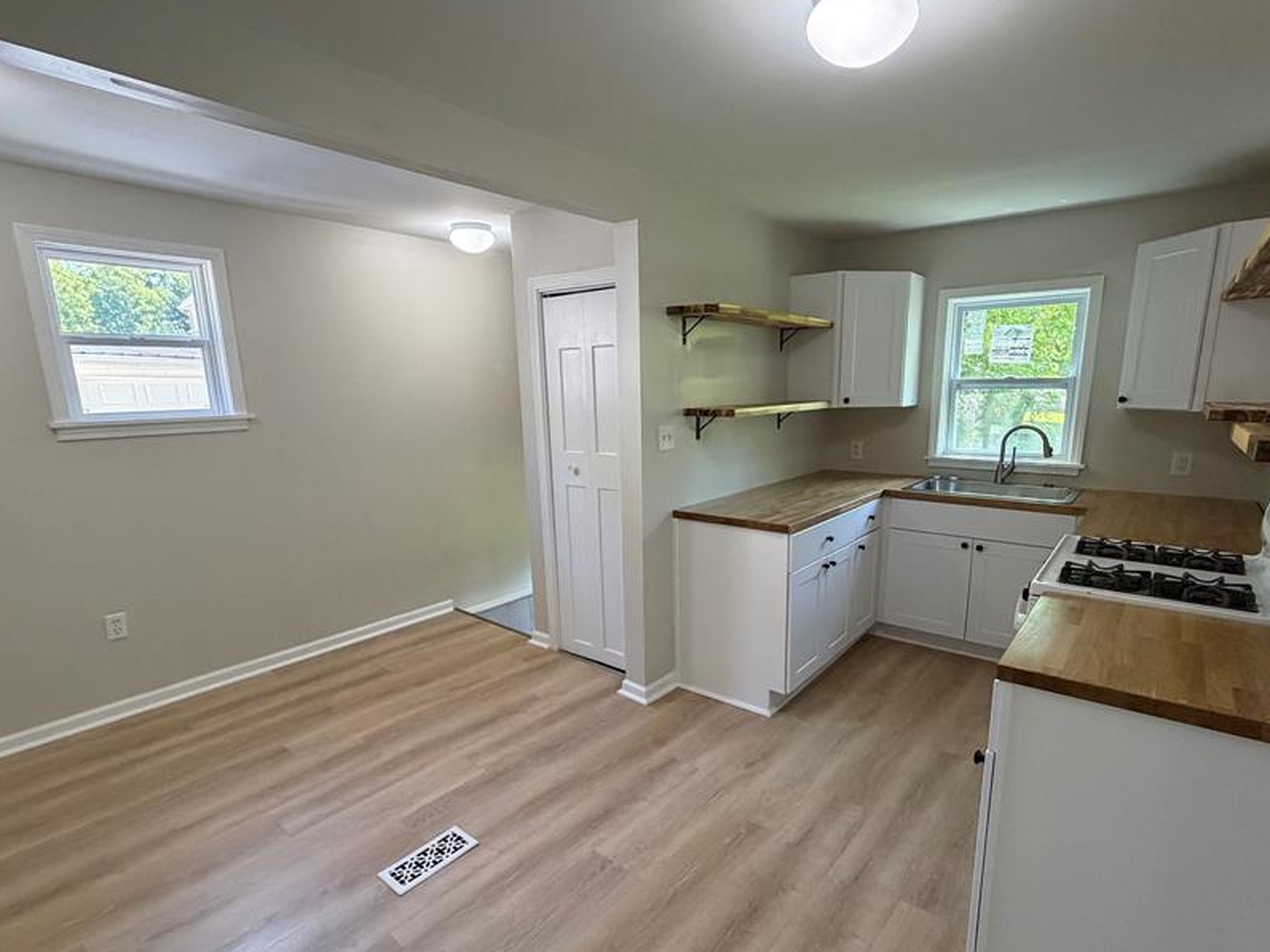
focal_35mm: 18
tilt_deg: -11.6
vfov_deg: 71.4
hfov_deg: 87.7
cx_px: 670
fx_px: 660
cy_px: 525
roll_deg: +1.1
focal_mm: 2.22
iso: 320
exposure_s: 1/120
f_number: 2.2
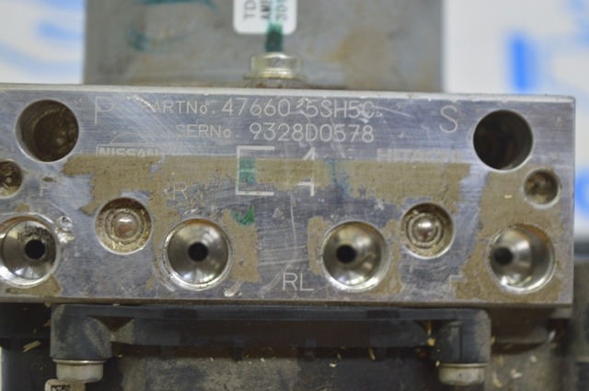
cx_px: 294
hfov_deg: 24.6
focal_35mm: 82
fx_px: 1348
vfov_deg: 16.5
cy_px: 196
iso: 400
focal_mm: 55
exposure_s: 1/20
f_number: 5.6
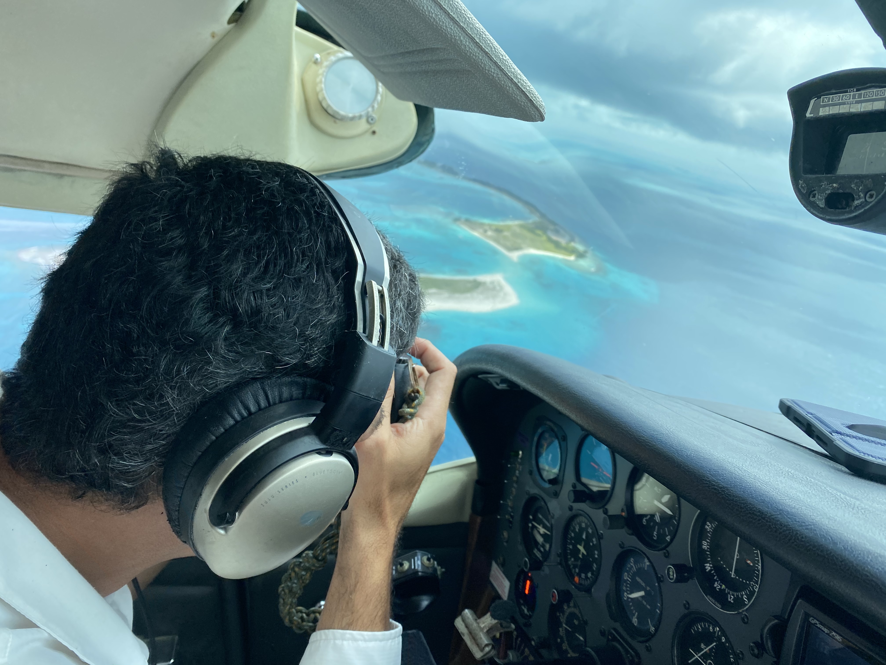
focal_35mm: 26
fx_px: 665
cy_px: 332
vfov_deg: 53.1
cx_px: 443
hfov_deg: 67.3
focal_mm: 4.25
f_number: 1.8
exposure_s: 1/1093
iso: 32
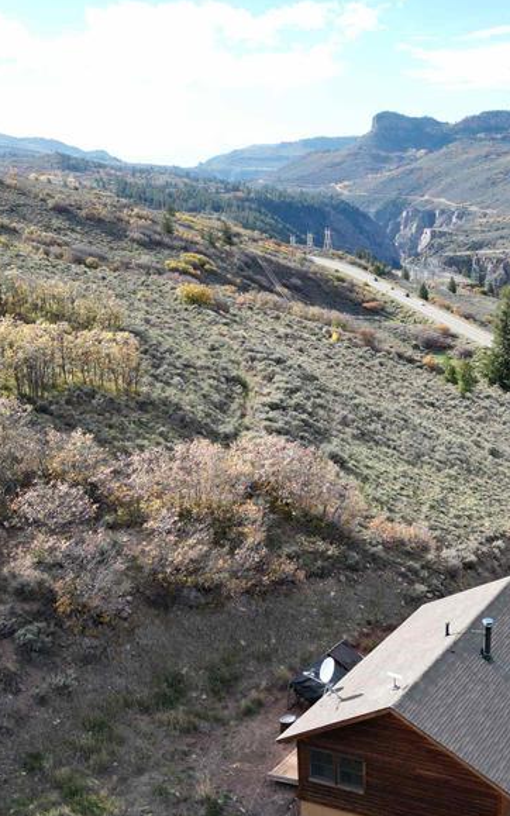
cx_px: 445
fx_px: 1000
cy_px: 482
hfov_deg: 27.7
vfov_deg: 44.2
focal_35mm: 45
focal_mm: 6.72
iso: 100
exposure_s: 1/1250
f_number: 1.7
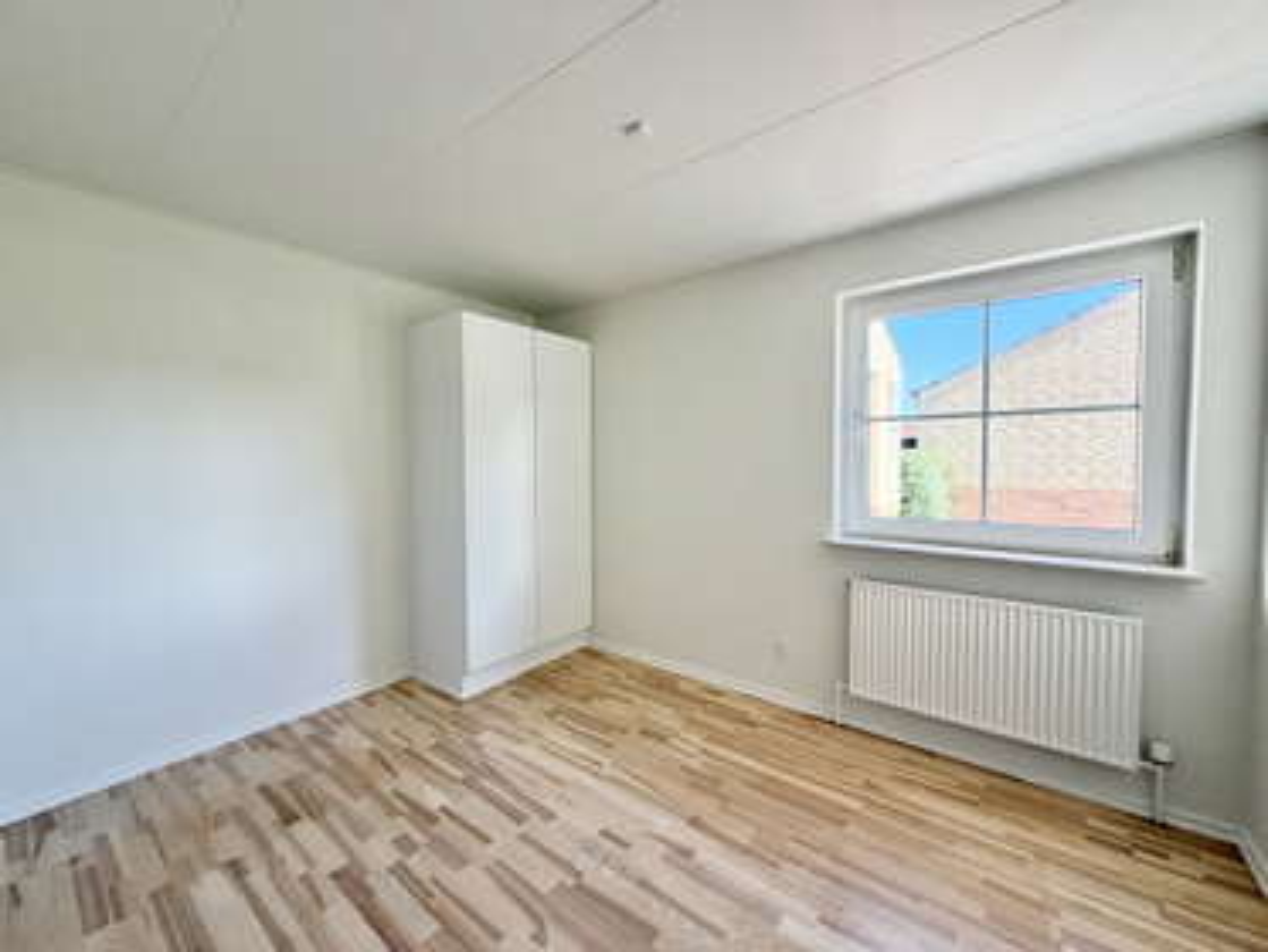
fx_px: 513
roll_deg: +0.8
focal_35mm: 14
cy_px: 476
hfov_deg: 102.0
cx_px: 634
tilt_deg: -2.1
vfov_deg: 85.7
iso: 80
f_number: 2.2
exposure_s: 1/121
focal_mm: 2.22
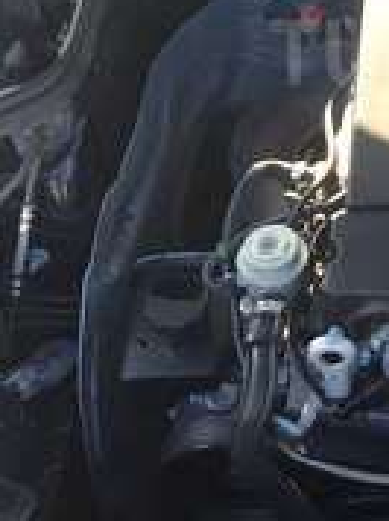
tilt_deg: -42.0
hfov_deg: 17.2
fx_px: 1217
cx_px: 494
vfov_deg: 23.5
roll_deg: -0.7
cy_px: 53
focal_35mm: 81
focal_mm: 4.15
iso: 32
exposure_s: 1/104
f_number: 2.2
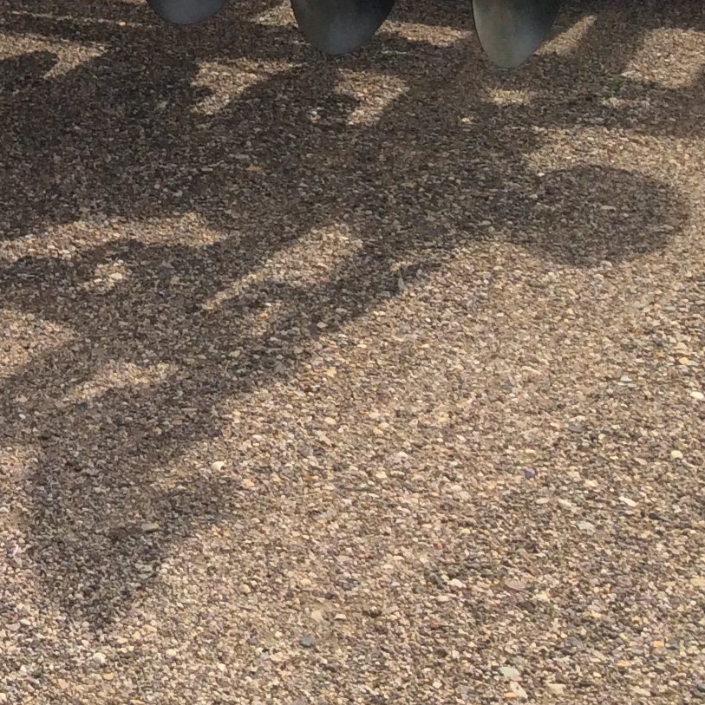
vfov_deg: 18.7
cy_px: -37
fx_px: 2074
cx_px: -383
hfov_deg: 17.2
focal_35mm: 90
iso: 32
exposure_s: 1/1395
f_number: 2.4
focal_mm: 3.3
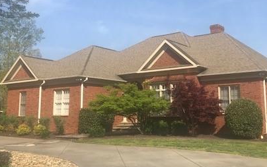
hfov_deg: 42.5
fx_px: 342
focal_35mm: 47
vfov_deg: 27.4
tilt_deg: +9.6
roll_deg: +0.3
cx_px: 156
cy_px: 65
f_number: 1.8
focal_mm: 3.99
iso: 20
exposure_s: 1/2227
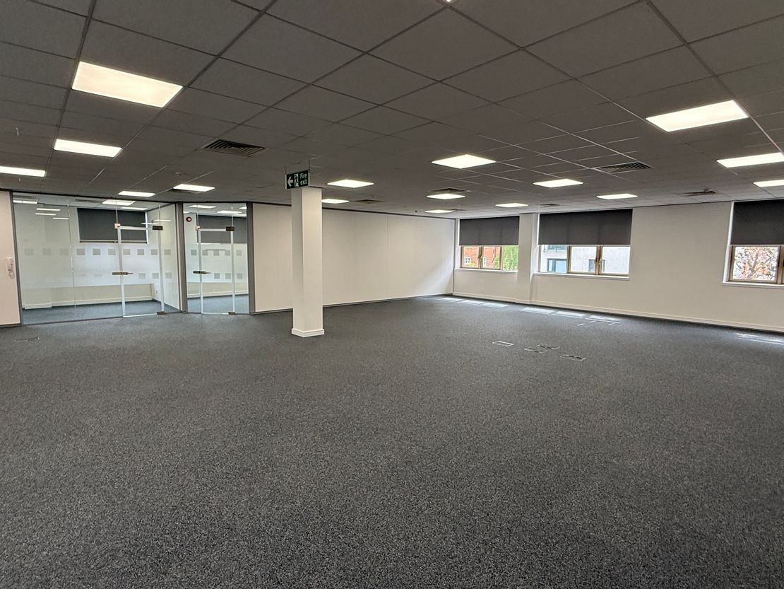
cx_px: 392
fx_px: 317
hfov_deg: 102.1
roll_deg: -0.5
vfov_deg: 85.7
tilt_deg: -5.6
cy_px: 294
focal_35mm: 14
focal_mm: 2.22
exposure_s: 1/99
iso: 100
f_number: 2.2
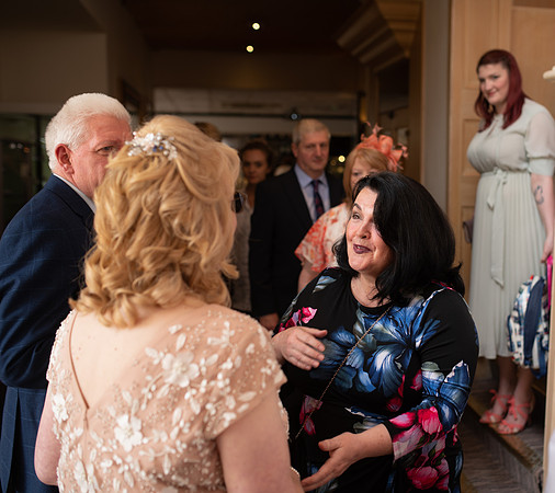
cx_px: 371
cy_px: 246
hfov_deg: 41.6
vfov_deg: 37.8
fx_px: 721
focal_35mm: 42
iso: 100
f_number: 2.5
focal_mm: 35
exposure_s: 1/100
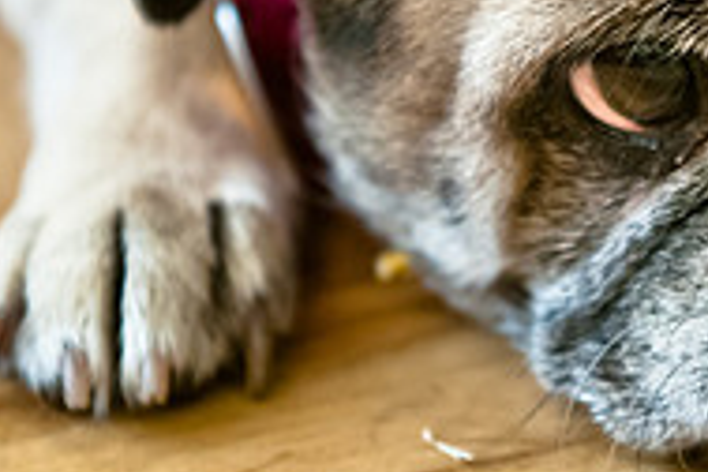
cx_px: 783
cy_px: 170
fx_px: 11740
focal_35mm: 597
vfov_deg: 2.3
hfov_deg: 3.4
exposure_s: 1/125
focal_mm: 130
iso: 200
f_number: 2.8
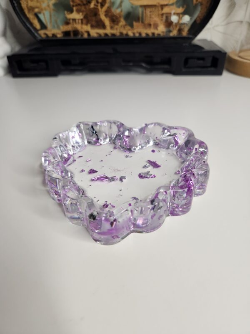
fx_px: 221
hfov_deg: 58.9
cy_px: 167
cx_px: 125
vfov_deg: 73.9
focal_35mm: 23
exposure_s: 1/100
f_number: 1.8
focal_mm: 5.4
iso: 160
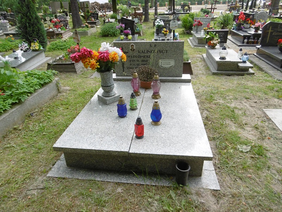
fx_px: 196
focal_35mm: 24
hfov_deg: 71.6
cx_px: 141
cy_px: 106
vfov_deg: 56.8
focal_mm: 4.3
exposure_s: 1/200
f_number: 3.1
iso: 100
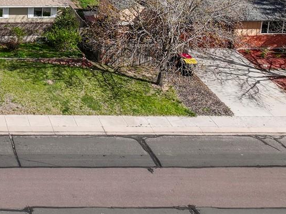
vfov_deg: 19.3
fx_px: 578
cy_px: -69
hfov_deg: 25.0
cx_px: -61
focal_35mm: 70
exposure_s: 1/100
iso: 100
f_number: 2.8
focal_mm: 12.29
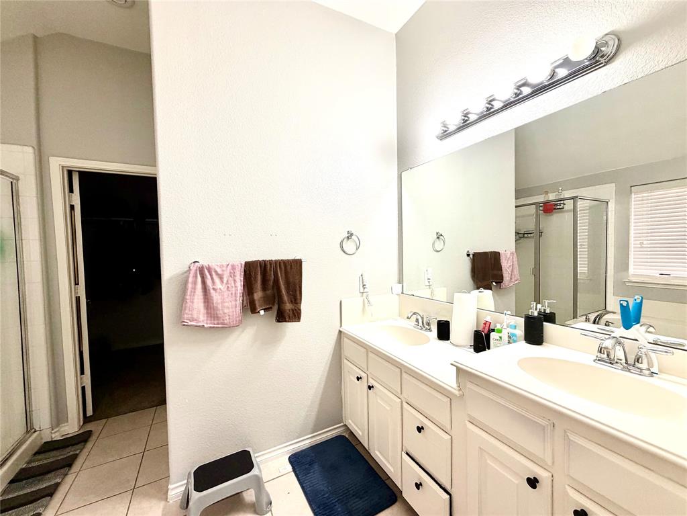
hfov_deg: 102.1
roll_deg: +2.3
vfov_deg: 85.7
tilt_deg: -1.8
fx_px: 278
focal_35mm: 14
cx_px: 344
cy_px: 258
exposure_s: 1/120
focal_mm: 2.22
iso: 200
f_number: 2.2
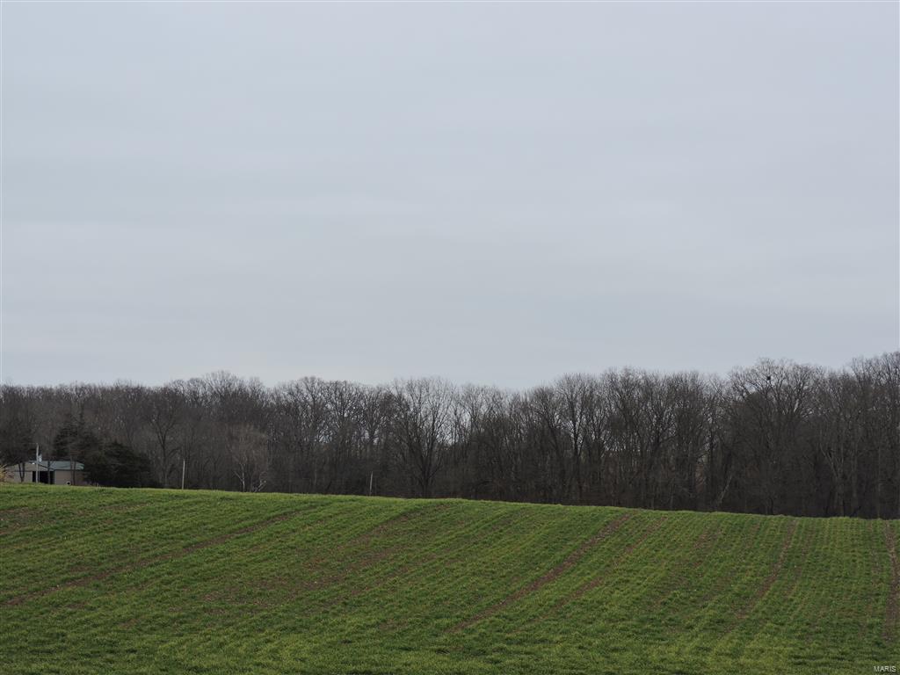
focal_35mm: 85
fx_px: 2210
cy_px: 338
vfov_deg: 17.4
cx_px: 450
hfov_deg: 23.0
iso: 100
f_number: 4
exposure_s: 1/200
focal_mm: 15.2
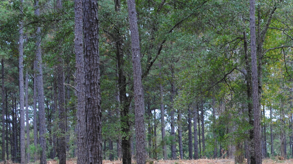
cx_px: 234
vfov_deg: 7.9
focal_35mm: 154
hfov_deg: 13.9
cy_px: 146
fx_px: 1196
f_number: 5
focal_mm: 55
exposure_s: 1/100
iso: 200
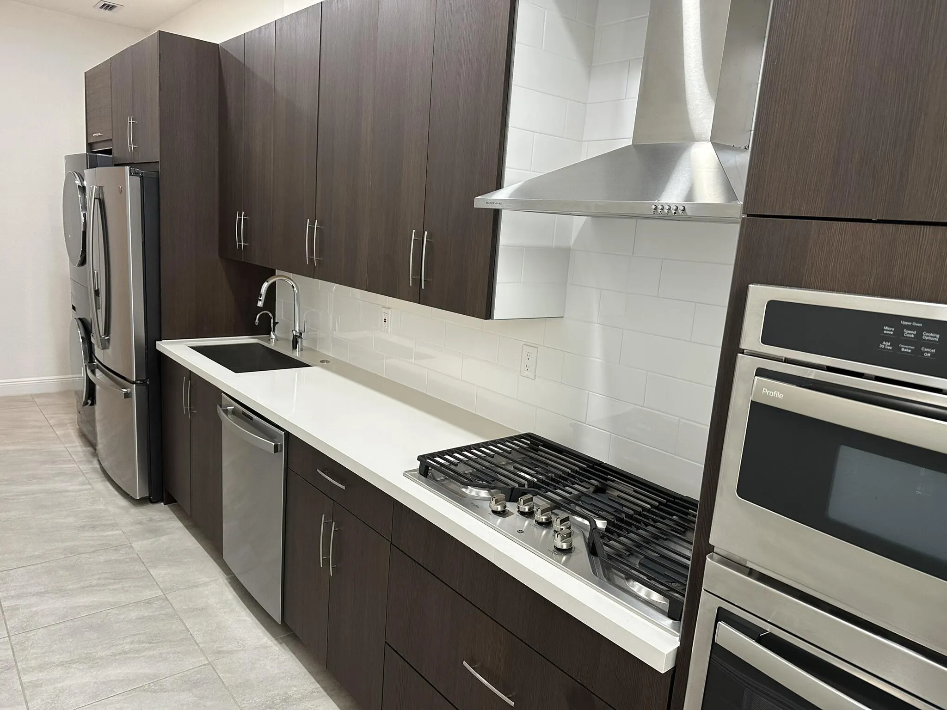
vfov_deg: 56.8
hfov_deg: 71.6
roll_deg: -4.6
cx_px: 474
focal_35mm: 24
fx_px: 657
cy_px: 355
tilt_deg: -11.3
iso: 160
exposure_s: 1/60
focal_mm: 6.86
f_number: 1.78
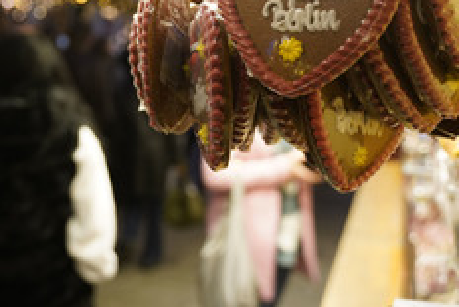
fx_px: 816
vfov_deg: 21.1
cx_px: 161
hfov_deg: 31.2
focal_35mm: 64
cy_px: 67
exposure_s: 1/160
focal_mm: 33
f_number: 3.2
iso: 1250
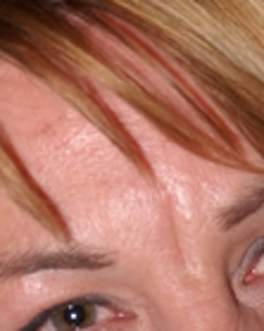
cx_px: 182
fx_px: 6238
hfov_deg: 2.4
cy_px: 324
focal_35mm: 638
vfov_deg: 3.0
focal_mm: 105
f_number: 5.6
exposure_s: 1/60
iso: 400
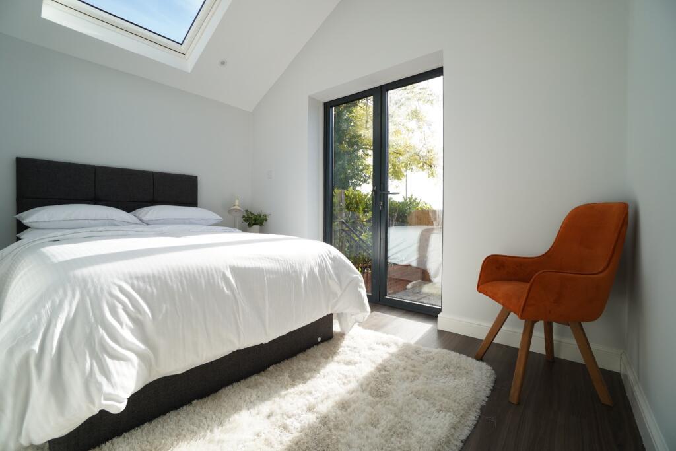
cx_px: 338
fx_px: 282
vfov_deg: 77.3
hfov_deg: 100.4
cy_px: 226
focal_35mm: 15
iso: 100
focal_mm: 10
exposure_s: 1/100
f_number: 6.3
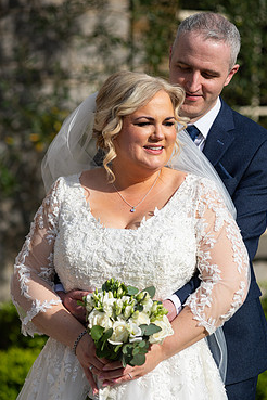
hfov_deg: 7.3
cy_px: 238
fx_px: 2102
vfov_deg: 10.9
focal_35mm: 189
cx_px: 144
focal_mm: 155
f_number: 3.5
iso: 80
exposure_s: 1/640
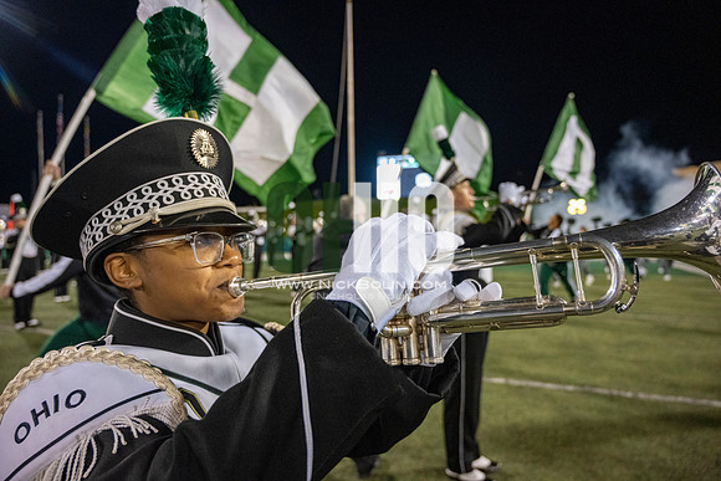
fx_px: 481
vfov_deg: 53.2
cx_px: 360
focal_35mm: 24
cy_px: 240
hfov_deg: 73.7
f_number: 4
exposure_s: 1/500
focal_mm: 24
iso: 2500
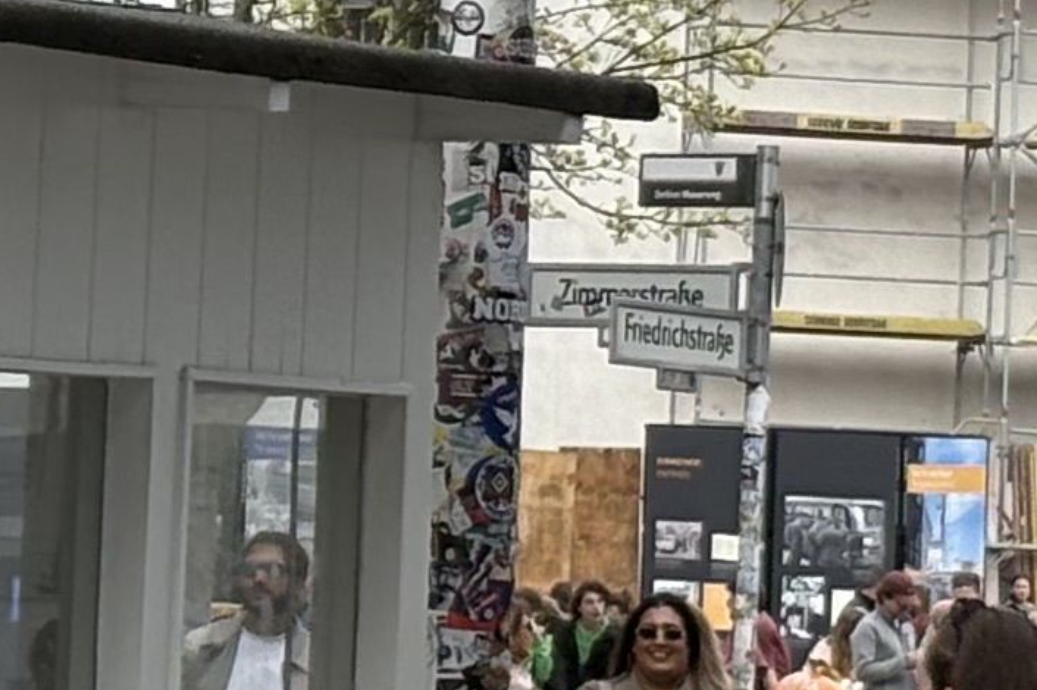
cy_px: -154
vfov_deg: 4.4
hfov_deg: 6.7
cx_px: 220
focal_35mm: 309
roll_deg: -2.6
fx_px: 8896
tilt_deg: +4.8
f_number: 1.6
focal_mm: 5.96
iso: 32
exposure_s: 1/1957
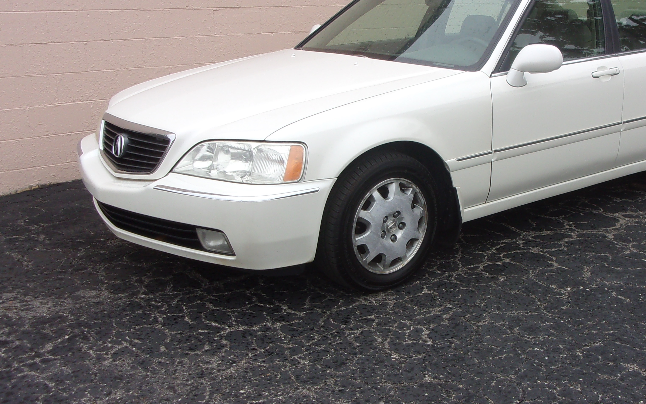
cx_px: 435
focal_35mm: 45
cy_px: 217
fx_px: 792
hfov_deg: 43.7
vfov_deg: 28.6
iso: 80
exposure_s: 1/125
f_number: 3.9
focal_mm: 5.1
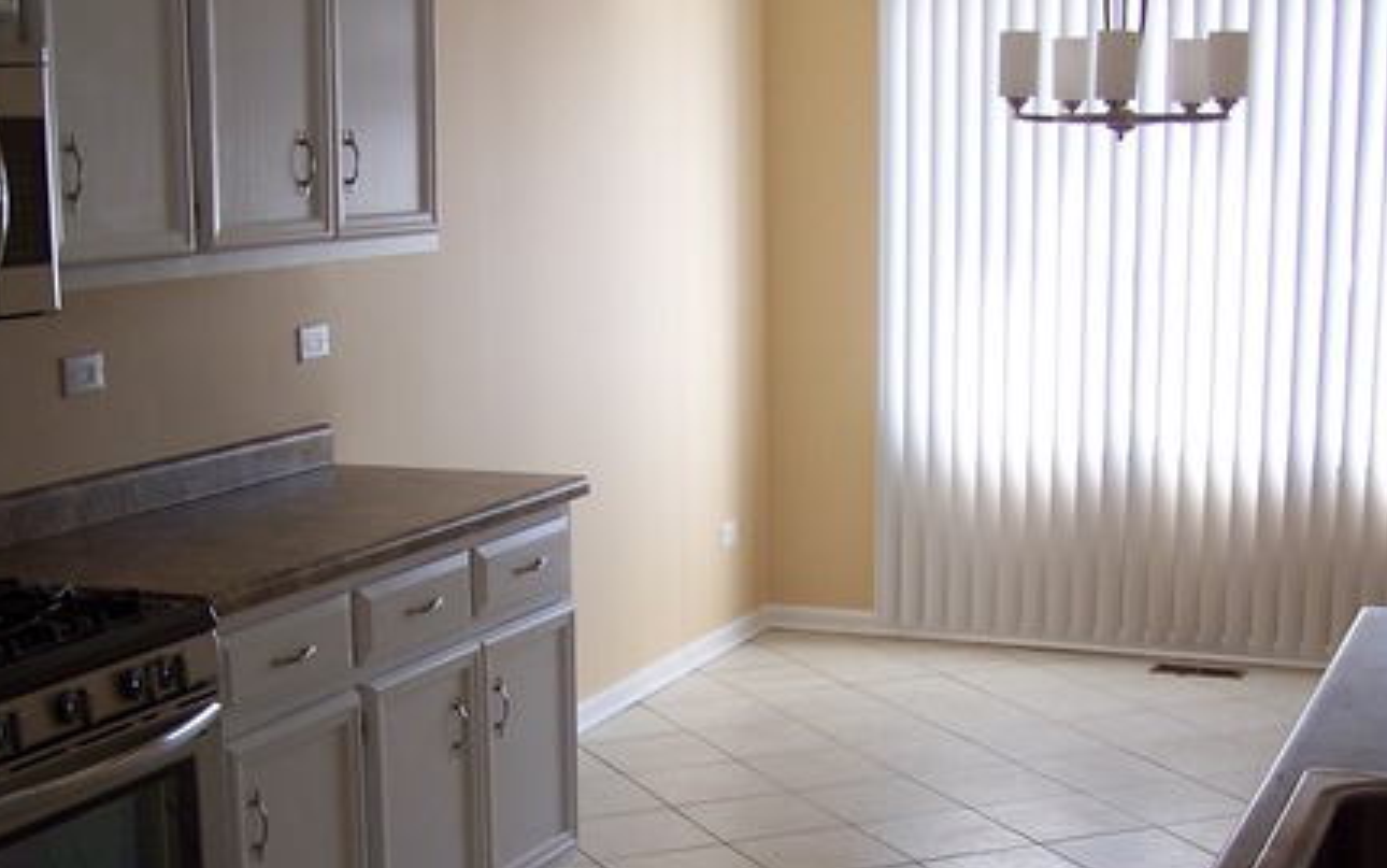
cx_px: 681
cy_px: 668
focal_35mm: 60
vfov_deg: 21.4
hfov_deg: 34.0
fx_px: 2269
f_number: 2.8
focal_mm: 6.3
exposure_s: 1/90
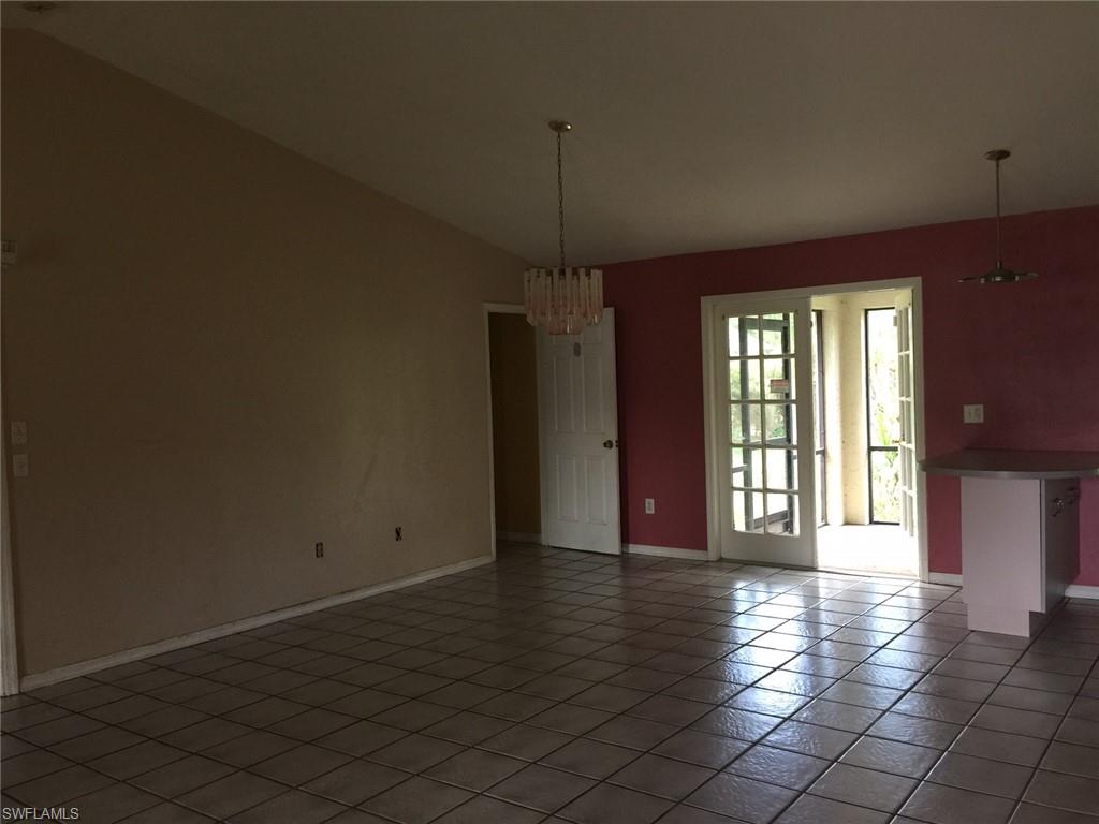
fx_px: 921
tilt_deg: -1.1
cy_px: 412
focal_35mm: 29
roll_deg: +0.4
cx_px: 550
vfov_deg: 48.2
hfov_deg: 61.7
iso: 64
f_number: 2.2
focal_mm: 4.15
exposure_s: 1/15
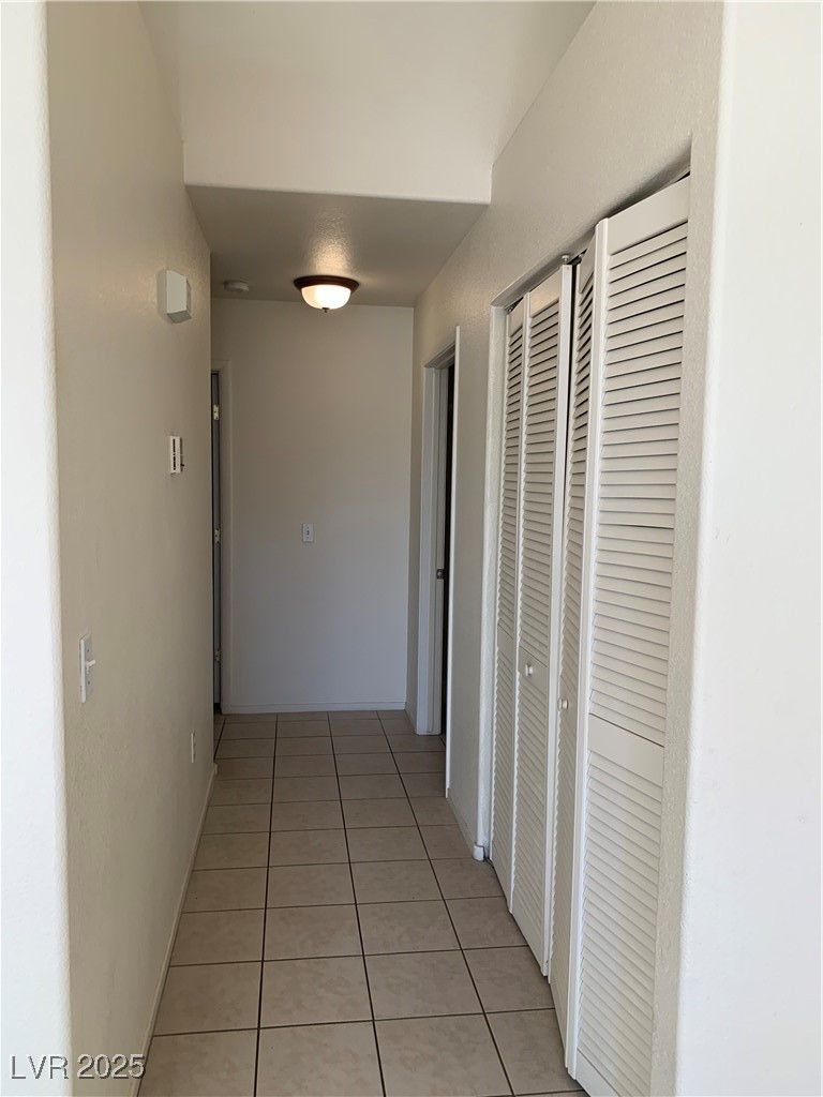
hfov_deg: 53.1
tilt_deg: -4.6
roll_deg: +0.2
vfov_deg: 67.3
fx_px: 824
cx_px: 412
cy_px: 548
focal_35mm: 26
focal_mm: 4.25
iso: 50
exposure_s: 1/120
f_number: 1.8
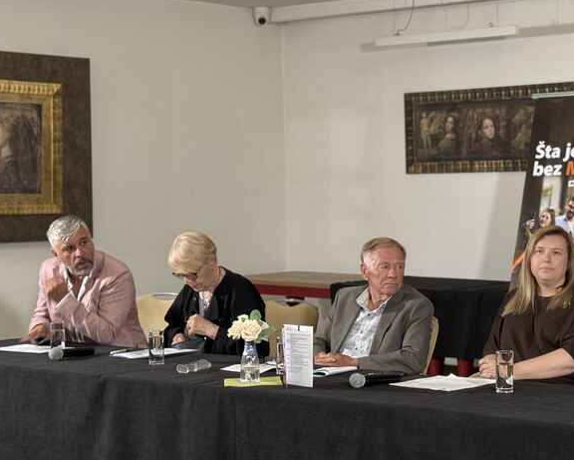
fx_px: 1393
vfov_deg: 18.7
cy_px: 215
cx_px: 428
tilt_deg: -0.9
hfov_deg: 23.1
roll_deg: +1.1
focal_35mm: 82
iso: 250
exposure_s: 1/33
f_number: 1.78
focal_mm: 6.76
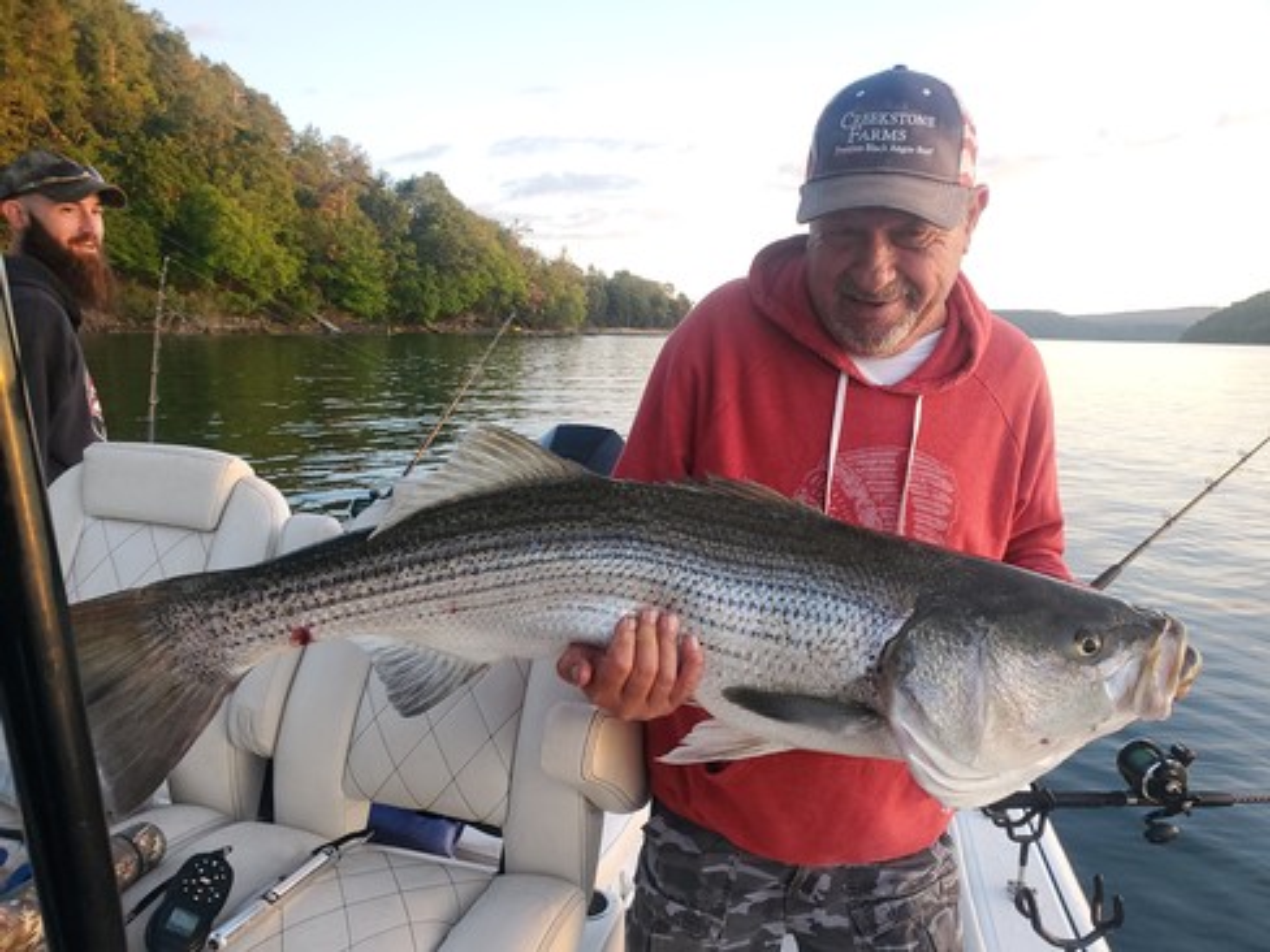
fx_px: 954
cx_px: 635
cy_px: 476
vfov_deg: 53.1
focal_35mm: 26
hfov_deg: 67.3
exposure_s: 1/120
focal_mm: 4.3
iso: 125
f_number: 2.4
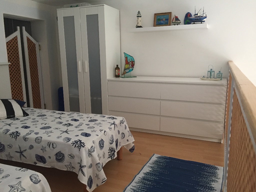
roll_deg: +0.0
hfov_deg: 61.7
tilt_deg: -10.6
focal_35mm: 29
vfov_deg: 48.2
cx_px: 128
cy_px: 96
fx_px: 214
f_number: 2.2
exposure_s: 1/33
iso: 250
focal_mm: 4.15
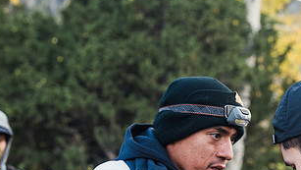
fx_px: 790
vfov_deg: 12.1
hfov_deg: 21.4
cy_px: 183
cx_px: 215
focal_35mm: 99
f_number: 3.2
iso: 500
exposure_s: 1/250
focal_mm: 50
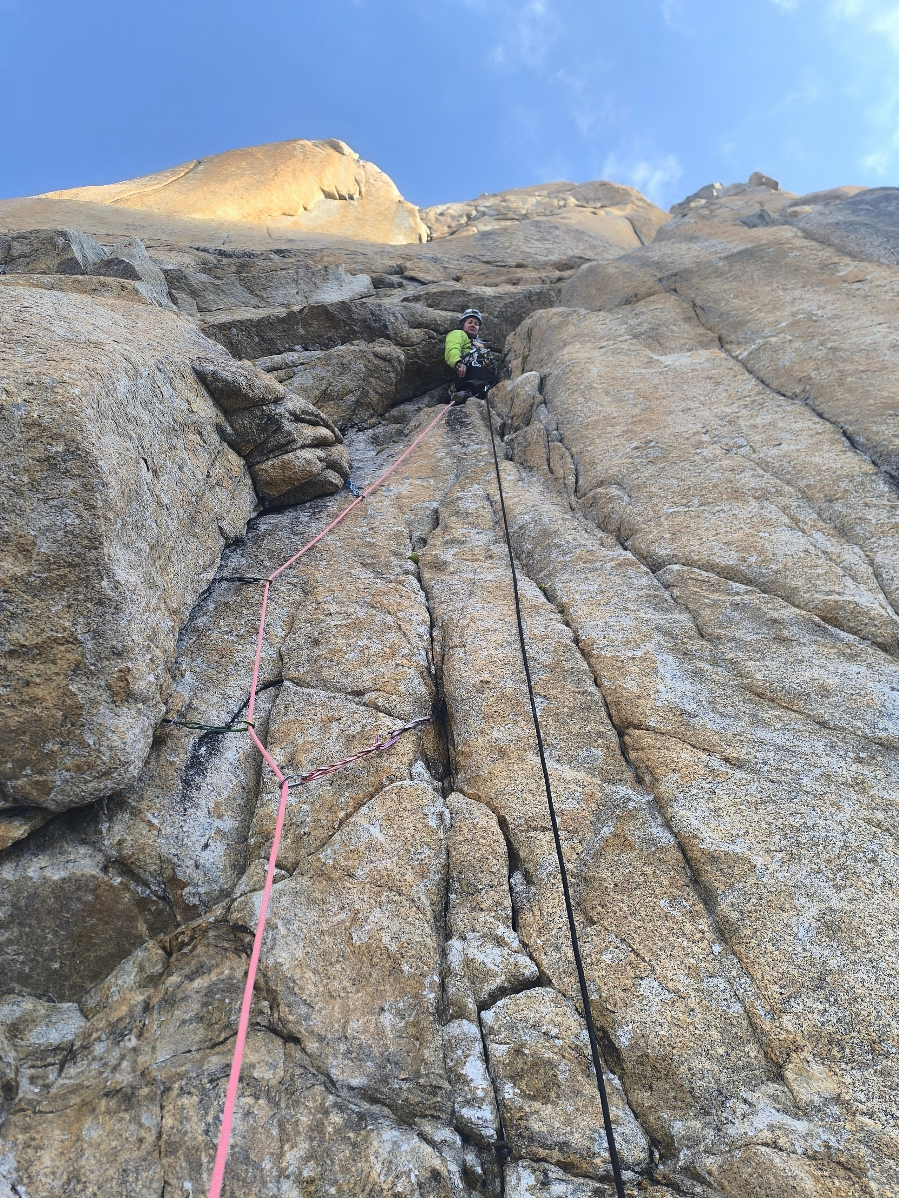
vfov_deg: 73.9
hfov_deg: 58.9
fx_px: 796
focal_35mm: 23
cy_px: 599
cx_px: 450
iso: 50
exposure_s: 1/338
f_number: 1.65
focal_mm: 6.14
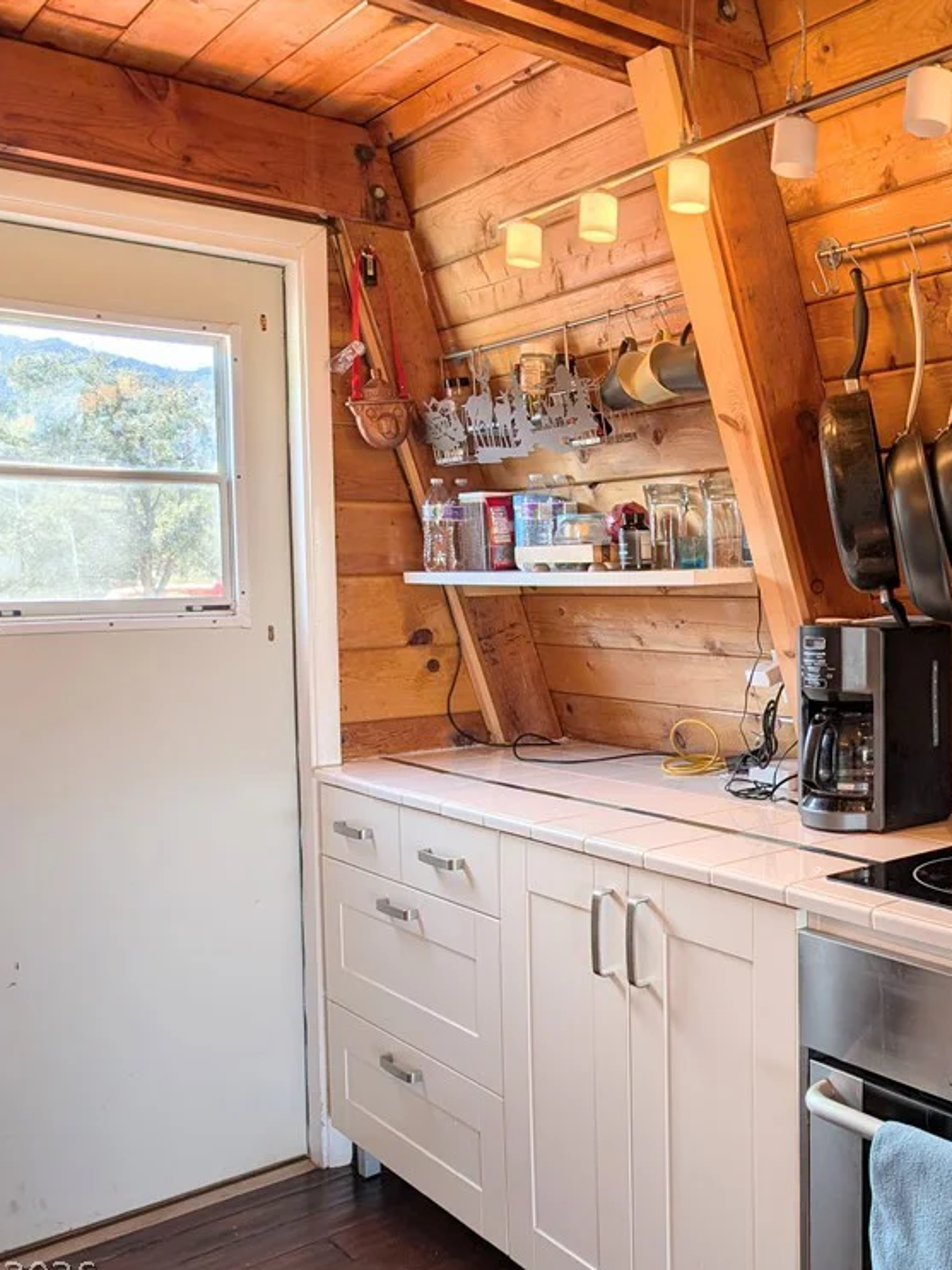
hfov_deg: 40.8
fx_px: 1210
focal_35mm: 33
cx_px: 784
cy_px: 648
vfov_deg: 55.4
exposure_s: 1/628
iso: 37
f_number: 1.68
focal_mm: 6.9
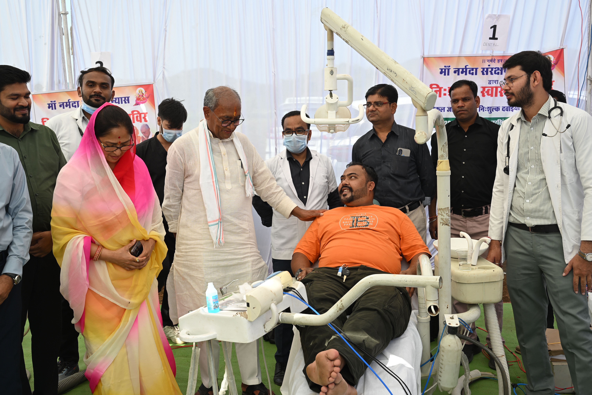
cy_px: 198
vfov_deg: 38.9
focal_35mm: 34
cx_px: 296
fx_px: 559
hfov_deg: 55.8
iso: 200
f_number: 7.1
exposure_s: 1/200
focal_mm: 34
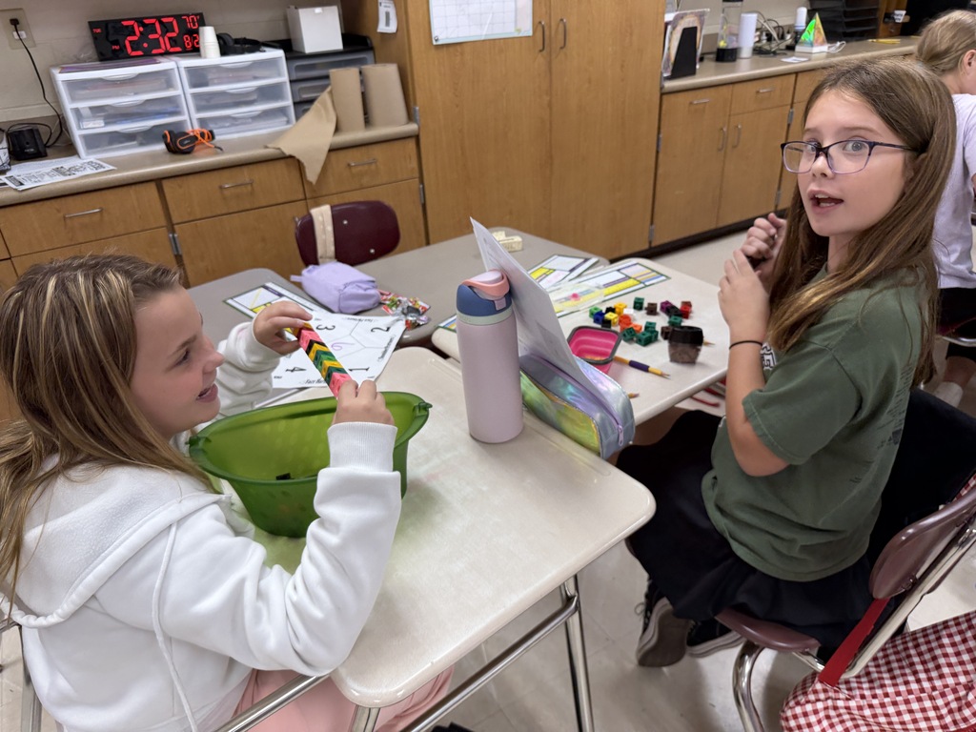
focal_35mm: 24
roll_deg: +4.1
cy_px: 366
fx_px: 677
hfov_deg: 71.6
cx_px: 488
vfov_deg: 56.8
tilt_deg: -31.1
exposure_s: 1/120
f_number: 1.78
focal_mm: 6.76
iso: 160
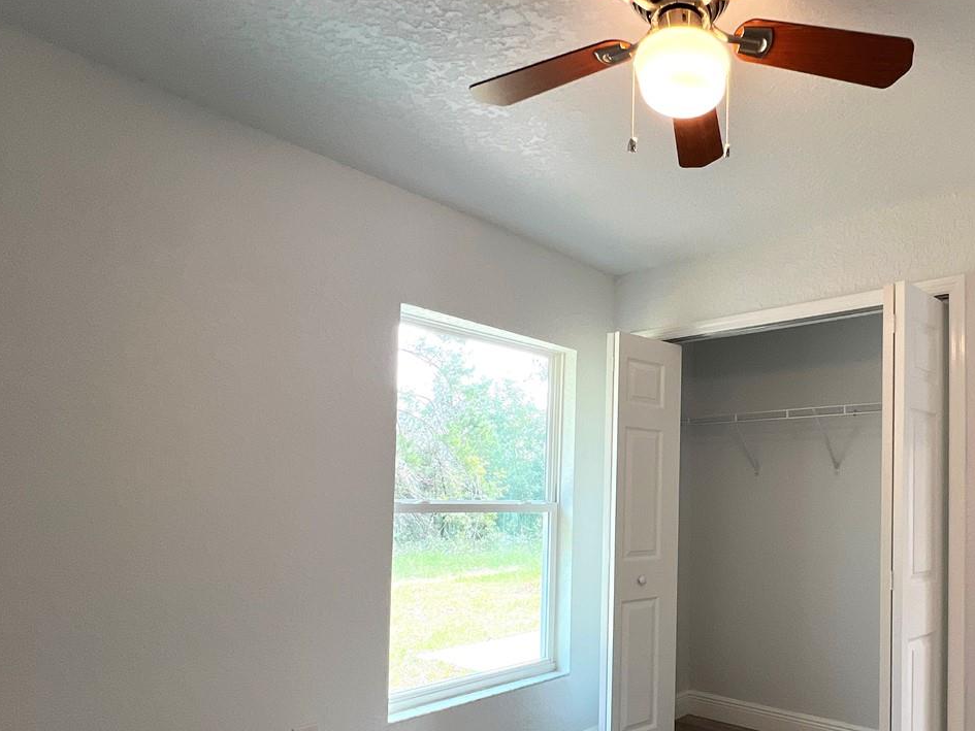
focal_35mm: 22
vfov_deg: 59.9
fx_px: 620
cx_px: 713
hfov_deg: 71.9
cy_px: 475
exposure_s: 1/120
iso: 100
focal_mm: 1.57
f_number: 1.8
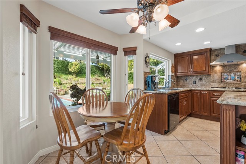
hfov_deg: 96.7
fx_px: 109
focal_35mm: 16
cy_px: 82
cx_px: 123
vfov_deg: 73.8
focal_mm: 16
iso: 250
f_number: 6.3
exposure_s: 1/8
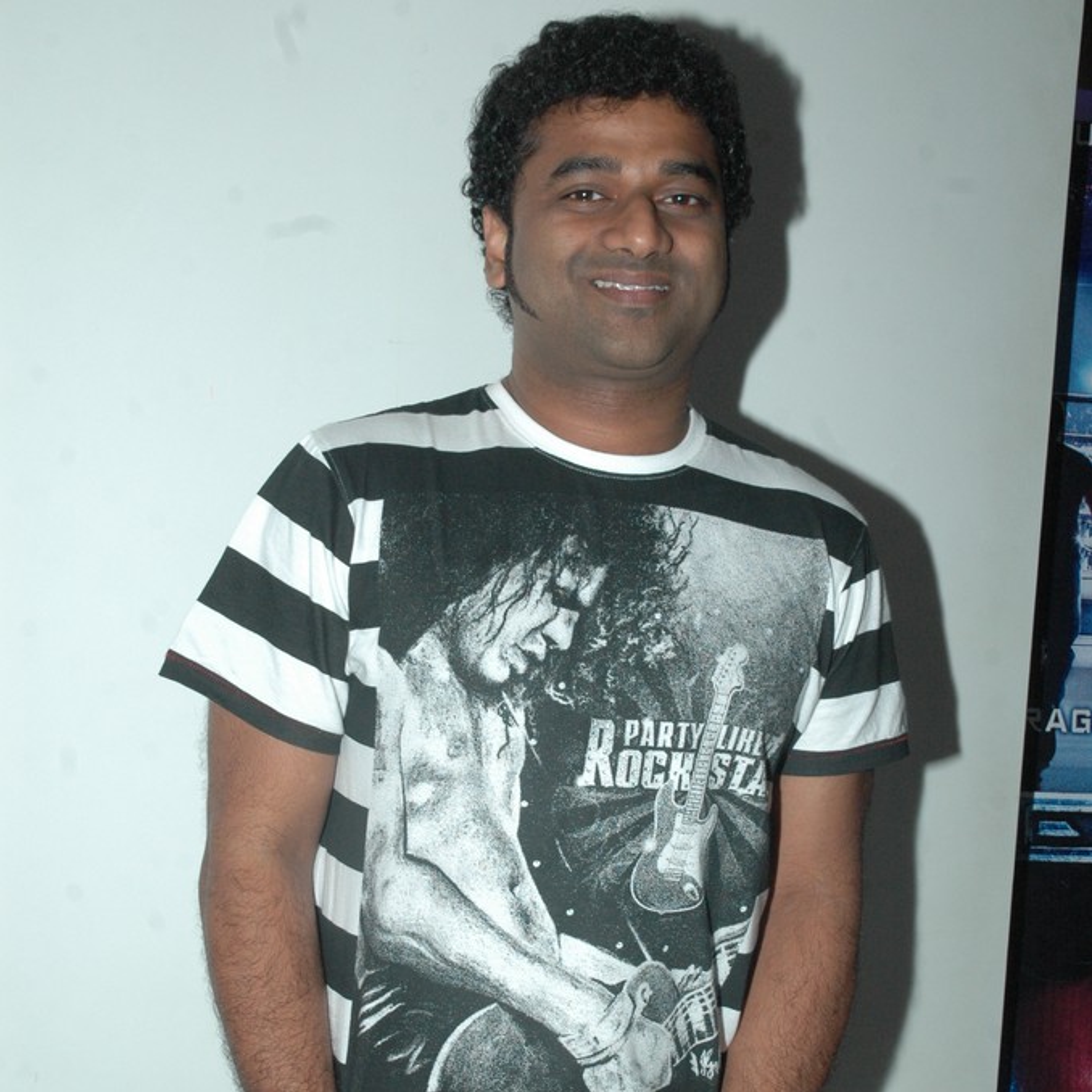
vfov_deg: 28.5
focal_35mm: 60
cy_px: 760
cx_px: 546
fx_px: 2129
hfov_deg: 28.8
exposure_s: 1/125
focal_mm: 31
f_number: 8
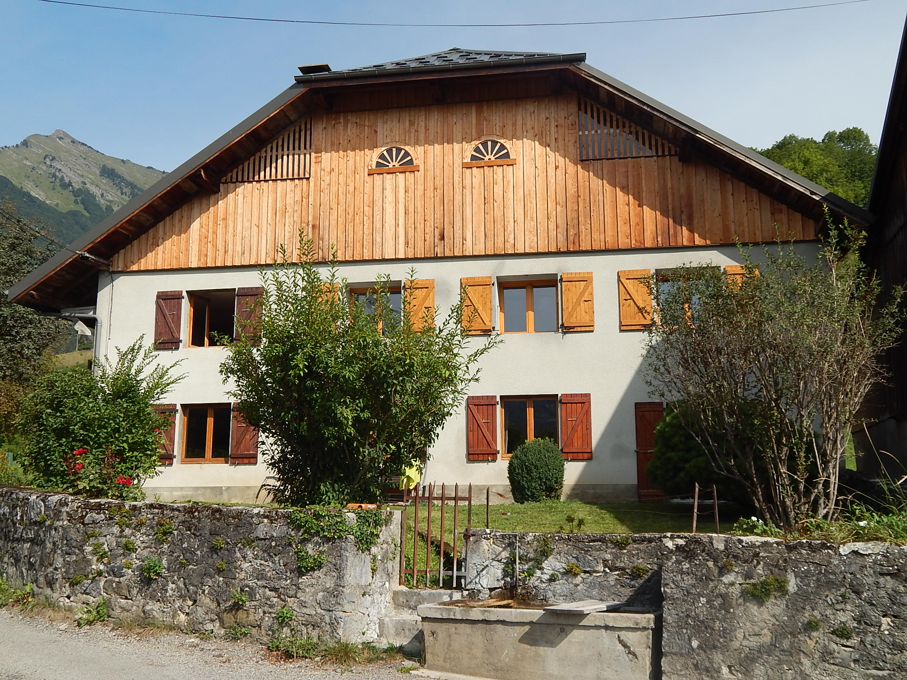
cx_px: 454
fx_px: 917
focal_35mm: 35
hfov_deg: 52.6
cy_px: 340
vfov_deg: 40.7
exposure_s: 1/400
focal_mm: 6.1
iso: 125
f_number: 6.7
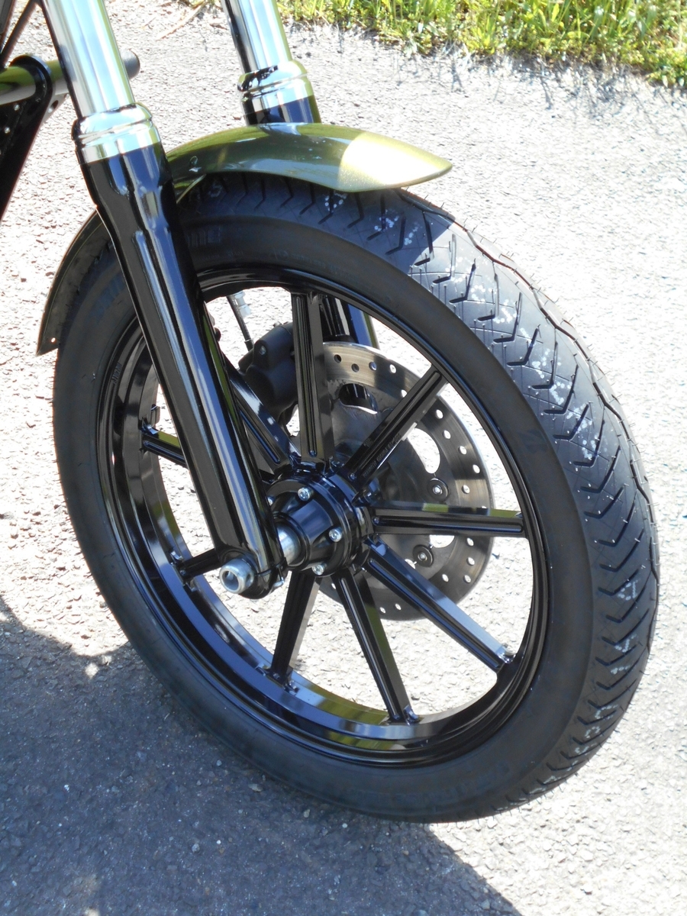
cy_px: 458
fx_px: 1323
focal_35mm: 50
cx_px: 344
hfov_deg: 29.1
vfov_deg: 38.2
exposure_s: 1/250
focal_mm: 8.8
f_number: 4.5
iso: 200
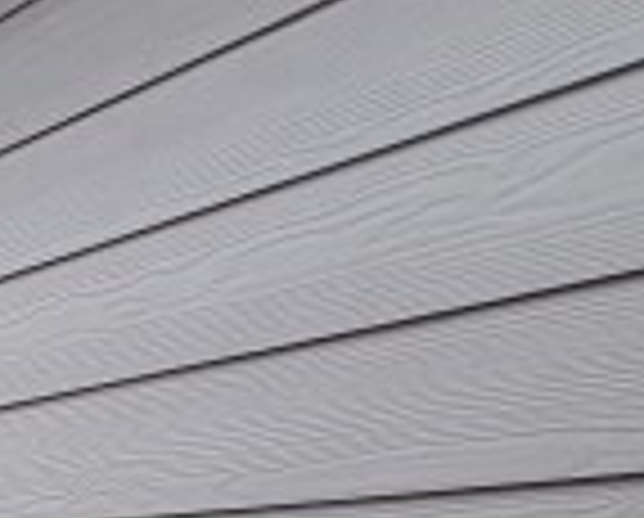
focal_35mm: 61
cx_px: -725
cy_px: 793
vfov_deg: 21.0
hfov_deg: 17.7
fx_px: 1165
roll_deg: -0.2
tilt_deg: -10.8
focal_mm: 2.22
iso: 32
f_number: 2.2
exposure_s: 1/770
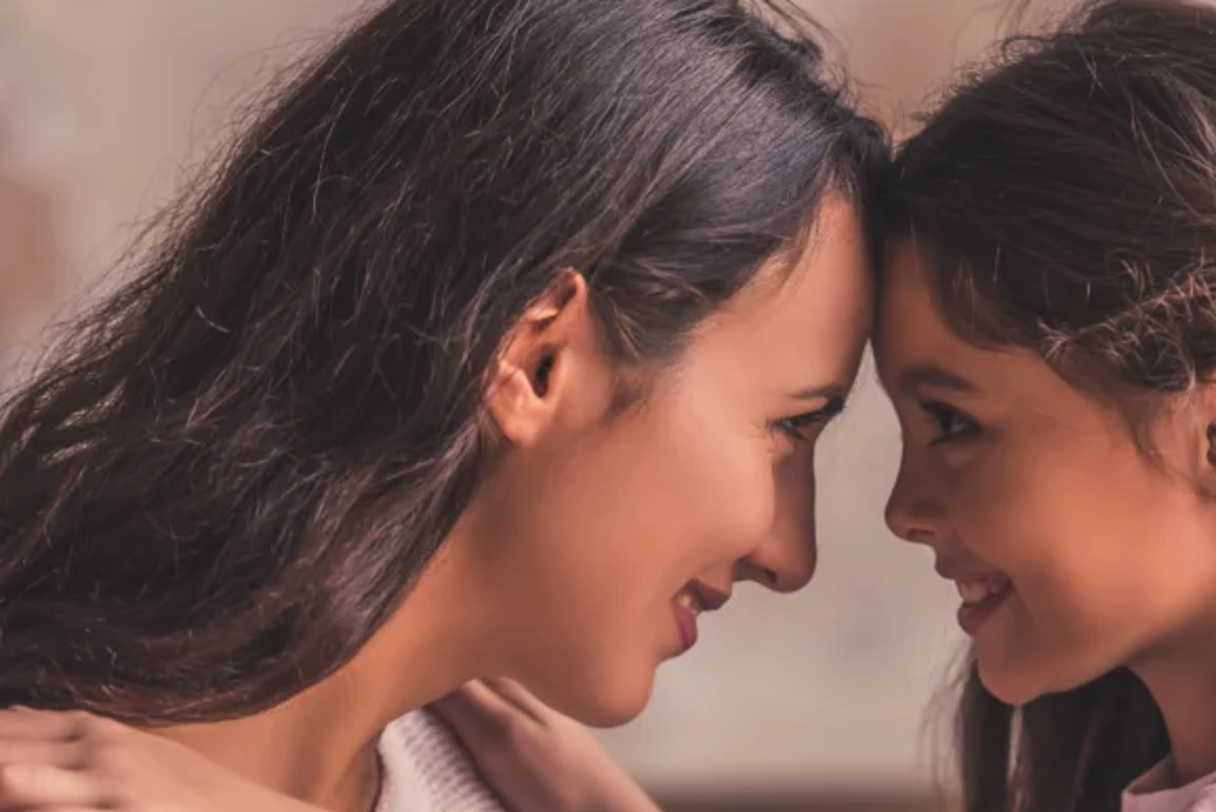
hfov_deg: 8.6
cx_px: 774
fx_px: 8077
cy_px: 628
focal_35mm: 239
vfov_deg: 5.8
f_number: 2.8
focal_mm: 135
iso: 640
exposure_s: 1/400
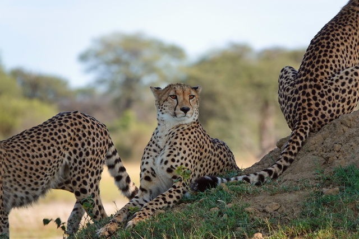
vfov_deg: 2.8
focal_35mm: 493
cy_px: 120
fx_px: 4917
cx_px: 180
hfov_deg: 4.2
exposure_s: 1/250
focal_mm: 180.69
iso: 100
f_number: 4
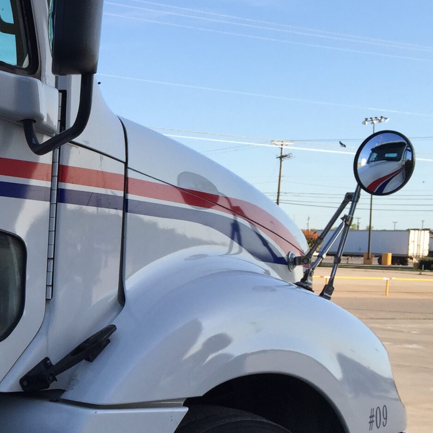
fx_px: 991
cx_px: -96
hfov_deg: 22.6
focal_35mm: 70
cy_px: 337
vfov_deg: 24.3
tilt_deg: -5.7
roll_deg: -1.7
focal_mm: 4.15
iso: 32
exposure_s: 1/879
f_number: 2.2
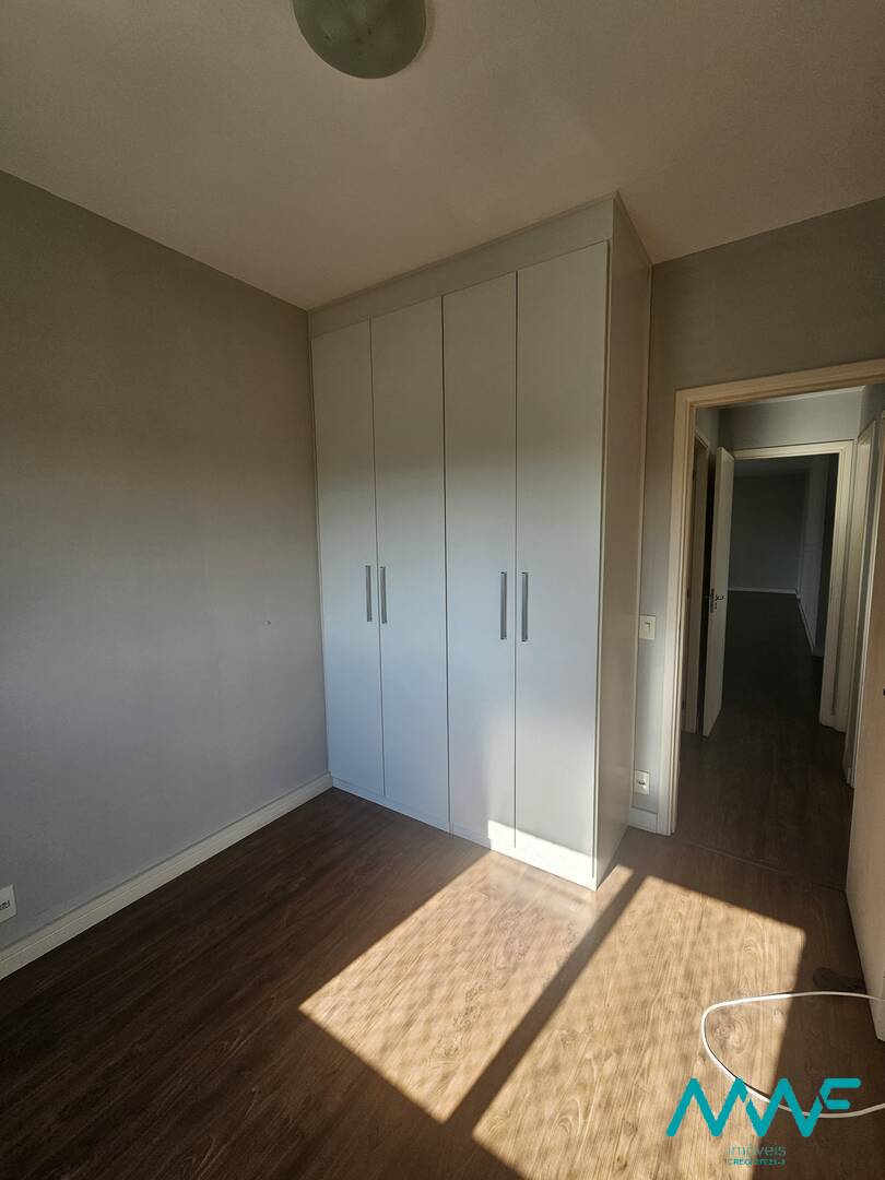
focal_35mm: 13
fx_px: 443
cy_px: 590
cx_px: 442
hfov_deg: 89.9
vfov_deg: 106.2
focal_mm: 2.2
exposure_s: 1/315
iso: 50
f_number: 2.2
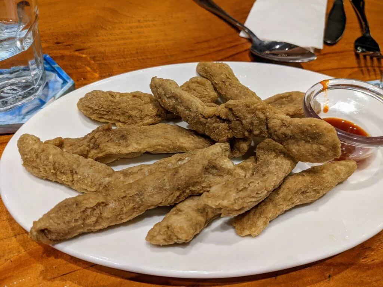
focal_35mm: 27
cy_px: 144
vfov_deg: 51.4
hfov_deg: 65.3
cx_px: 192
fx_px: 299
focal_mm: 4.38
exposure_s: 1/23.8
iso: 65
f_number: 1.73
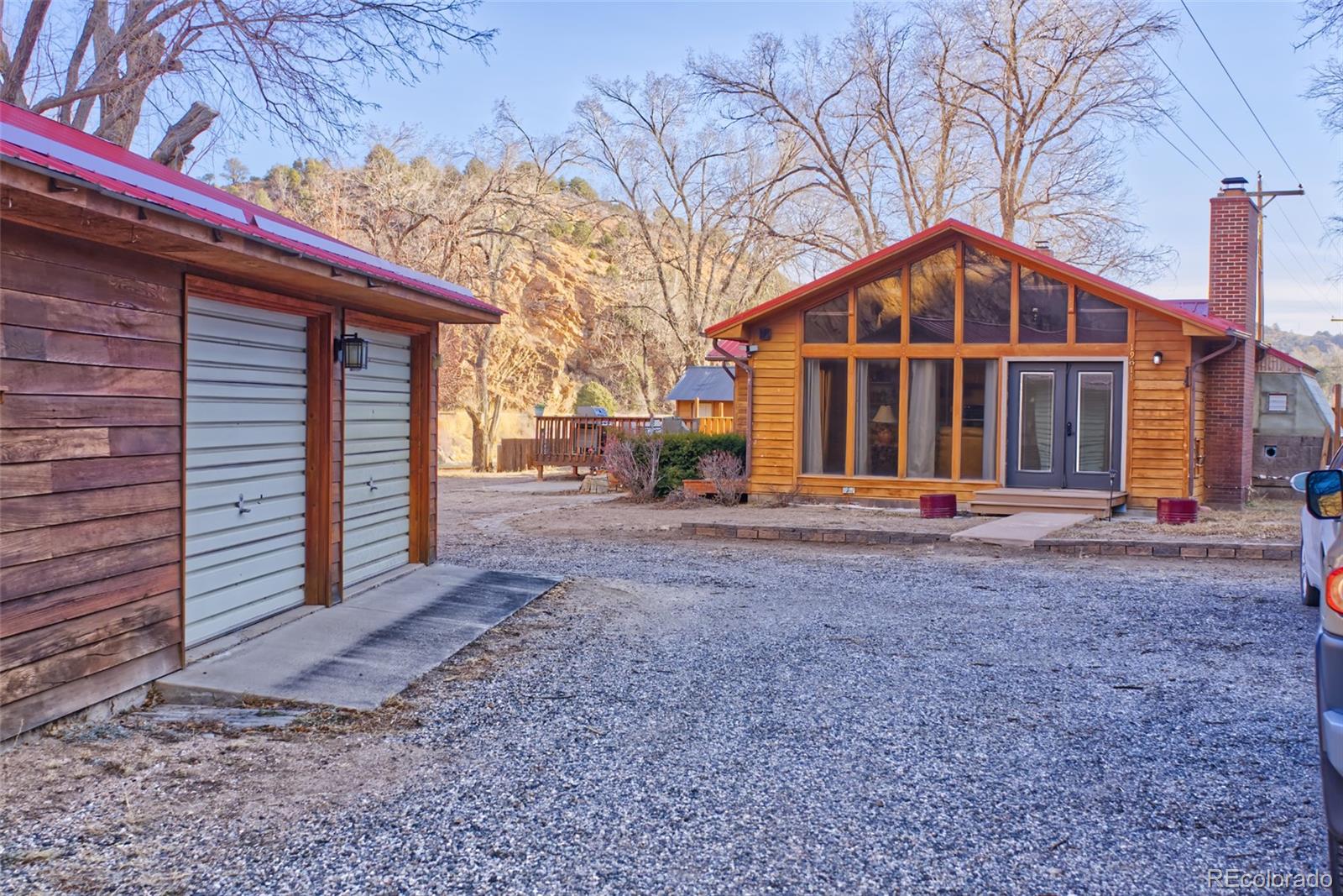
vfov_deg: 31.9
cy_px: 448
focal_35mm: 42
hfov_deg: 46.4
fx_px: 1567
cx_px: 672
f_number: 4
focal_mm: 28
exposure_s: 1/200
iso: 200
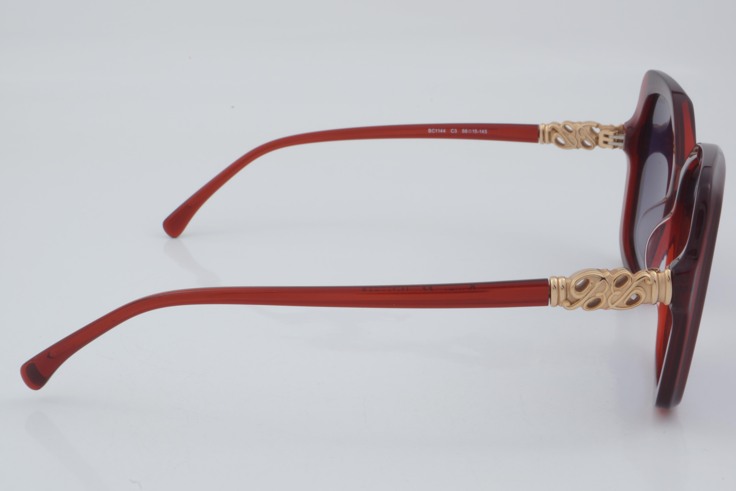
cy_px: 246
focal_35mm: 75
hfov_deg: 27.0
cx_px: 368
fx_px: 1533
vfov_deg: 18.2
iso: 100
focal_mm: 50
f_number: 32
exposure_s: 1/3
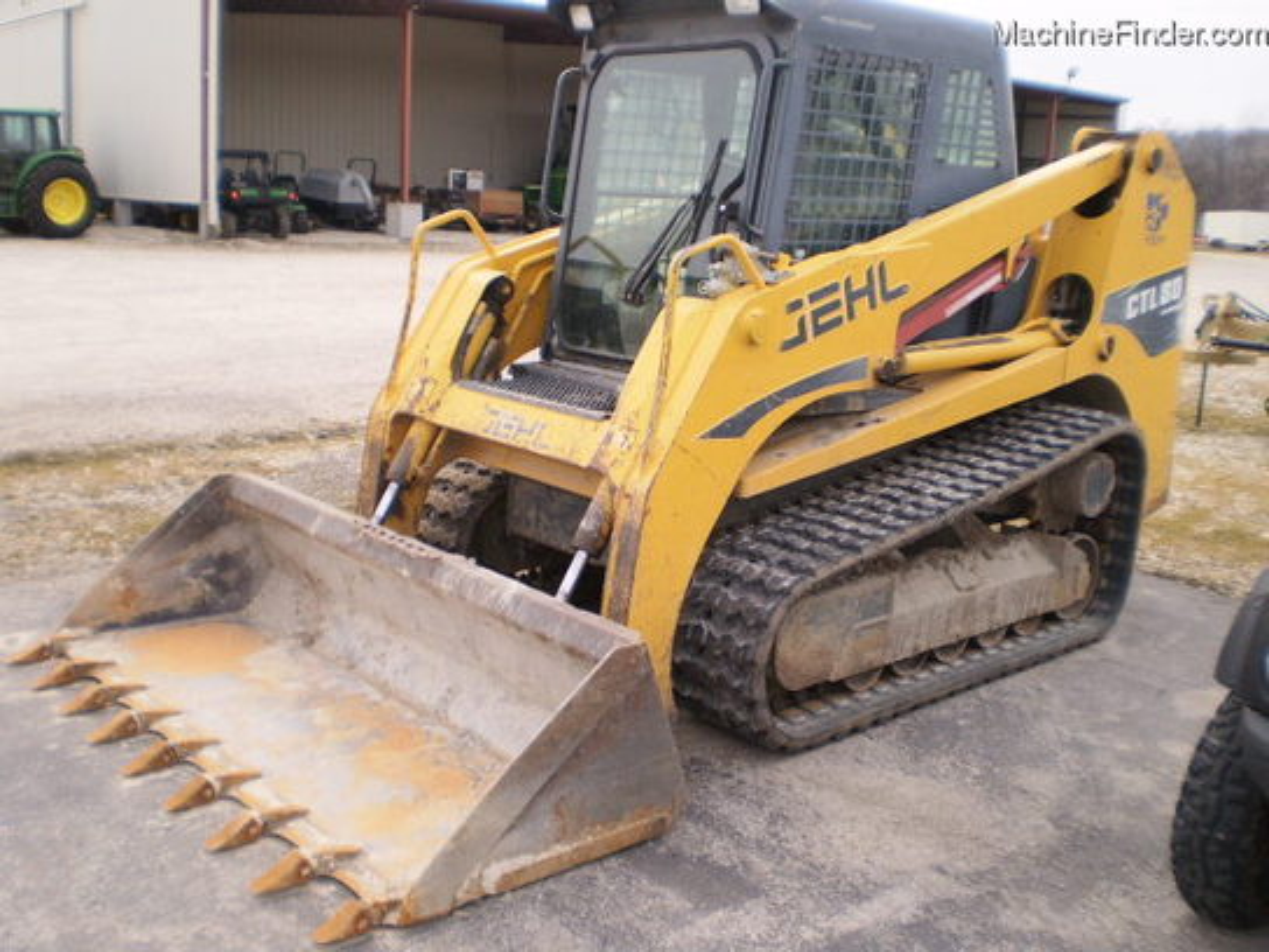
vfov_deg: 39.7
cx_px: 634
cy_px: 476
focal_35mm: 36
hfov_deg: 51.4
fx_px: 1320
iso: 64
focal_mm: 6.3
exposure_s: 1/200
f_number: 3.1
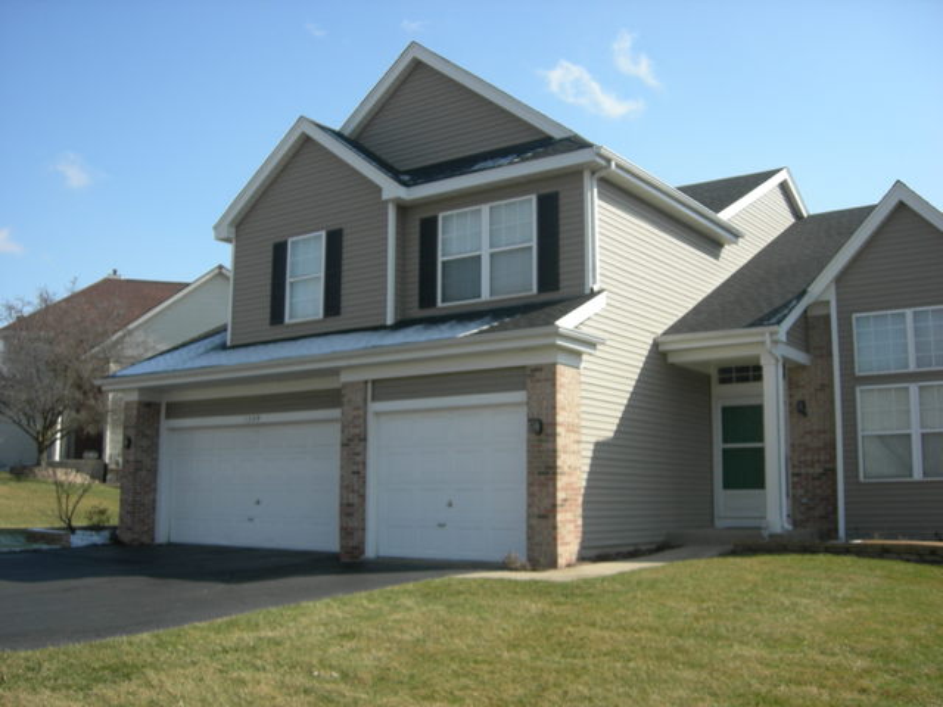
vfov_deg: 39.7
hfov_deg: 51.4
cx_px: 472
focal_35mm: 36
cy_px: 354
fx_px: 981
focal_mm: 7.5
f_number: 2.7
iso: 64
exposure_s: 1/1000
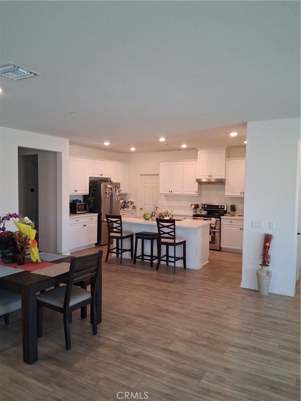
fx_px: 301
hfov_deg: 53.1
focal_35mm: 26
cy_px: 200
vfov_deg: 67.3
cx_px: 150
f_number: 1.8
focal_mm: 3.98
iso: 400
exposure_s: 1/120
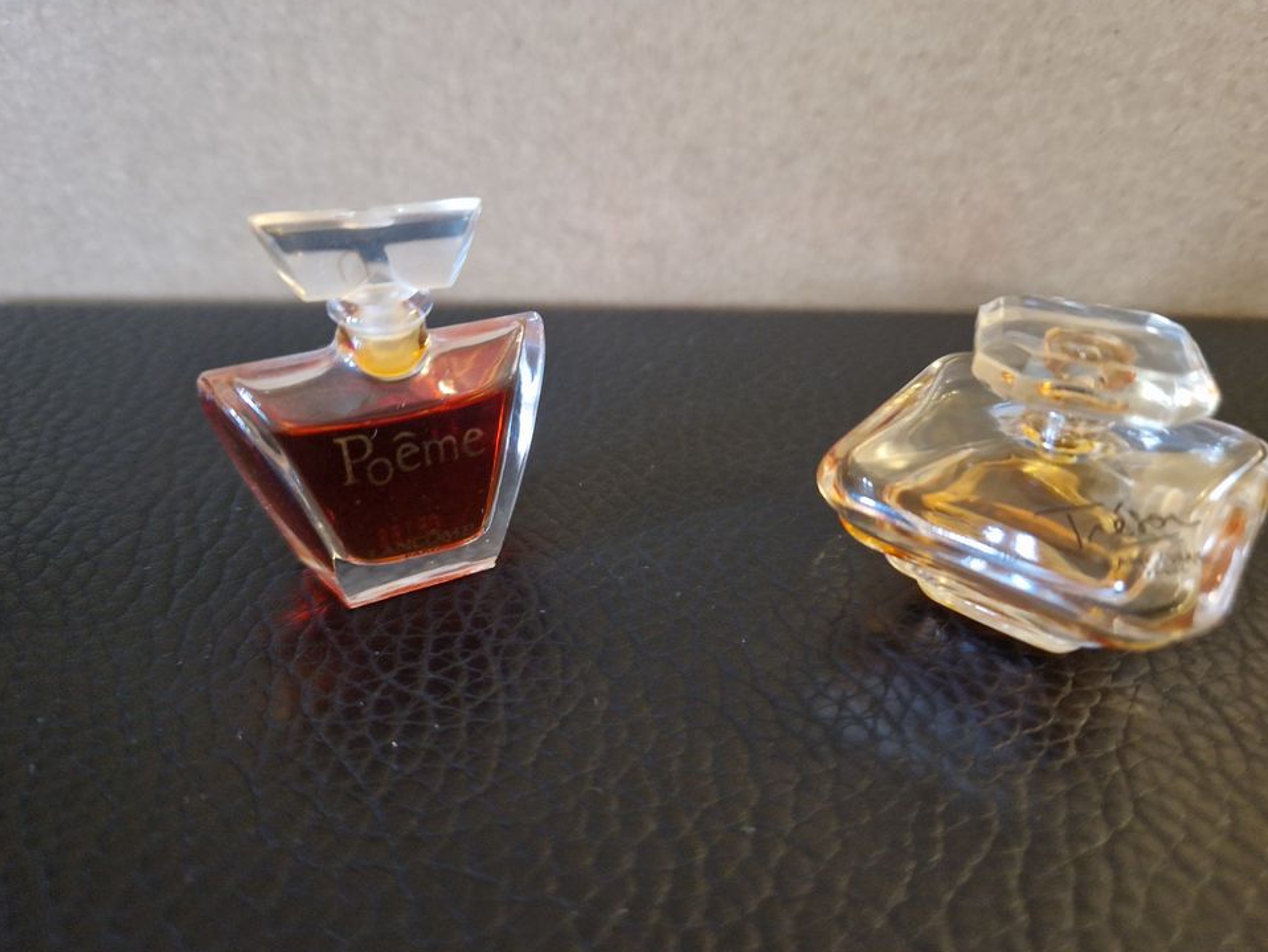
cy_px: 482
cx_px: 626
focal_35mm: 24
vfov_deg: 56.8
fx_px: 879
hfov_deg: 71.6
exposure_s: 1/25
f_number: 1.8
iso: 640
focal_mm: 5.4
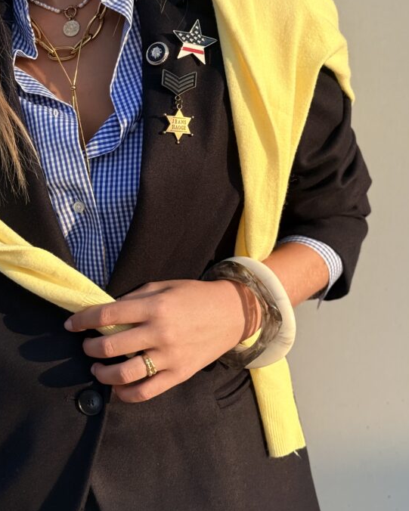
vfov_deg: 26.7
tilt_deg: -1.2
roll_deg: -1.5
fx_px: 1074
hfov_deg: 21.5
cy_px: 187
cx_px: 153
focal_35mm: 71
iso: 64
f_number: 1.78
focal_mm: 6.76
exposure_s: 1/2273
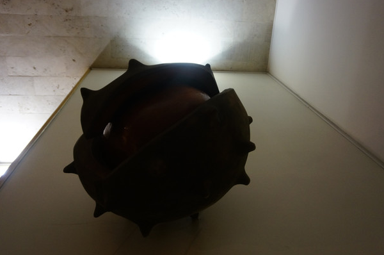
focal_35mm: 32
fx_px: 341
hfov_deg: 58.8
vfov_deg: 41.0
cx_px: 186
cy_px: 119
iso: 1000
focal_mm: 20
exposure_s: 1/60
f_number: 4
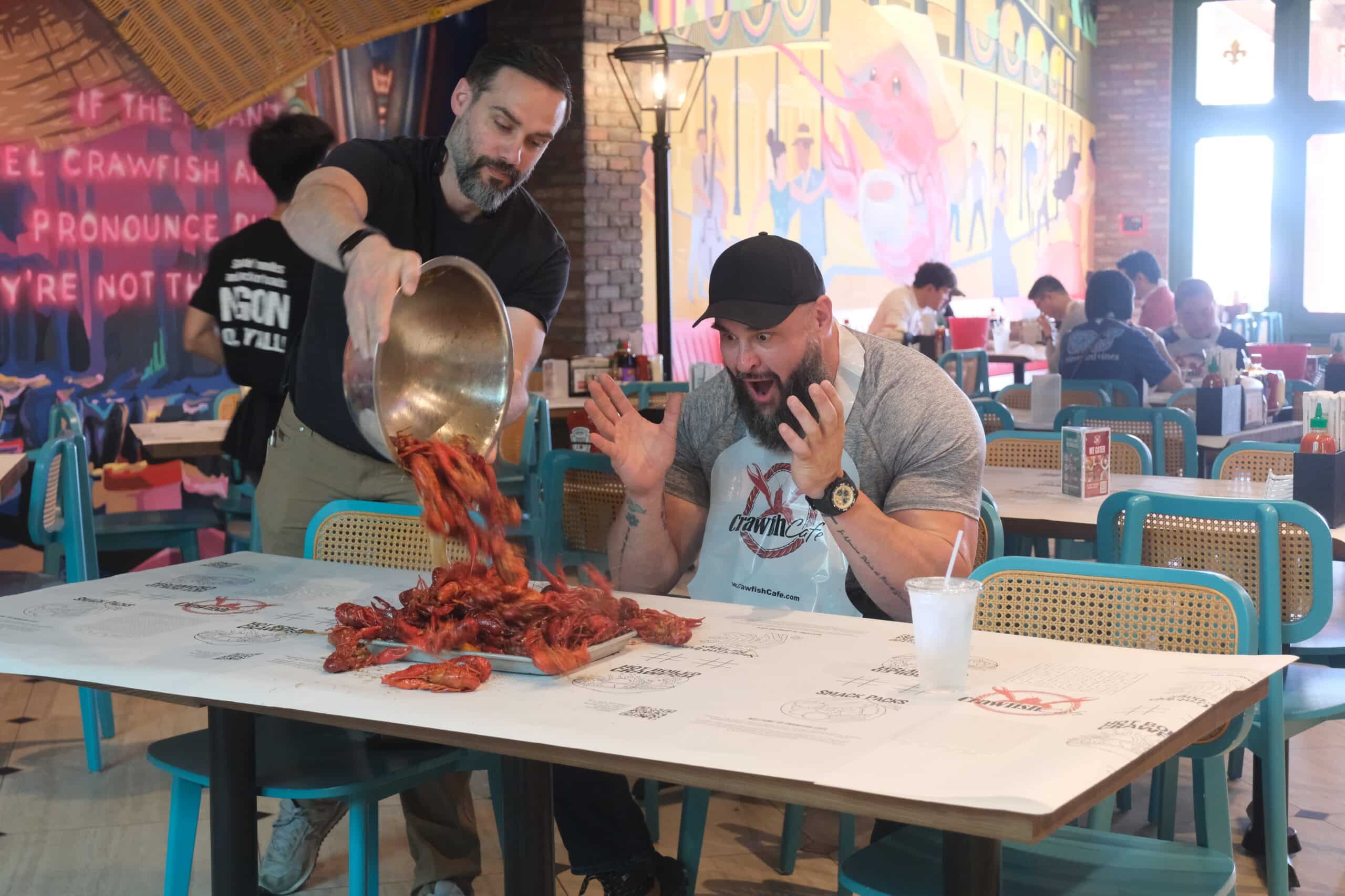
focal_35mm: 51
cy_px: 448
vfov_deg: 26.5
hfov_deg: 38.9
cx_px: 672
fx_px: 1905
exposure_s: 1/60
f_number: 3.9
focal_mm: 34.3
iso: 2500
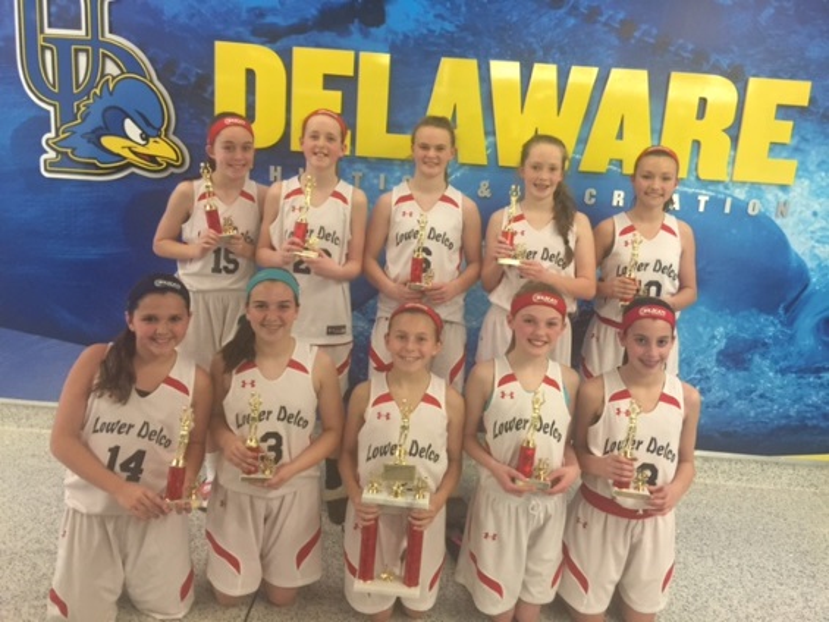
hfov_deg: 61.6
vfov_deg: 48.2
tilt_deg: -12.2
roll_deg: -4.2
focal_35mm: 29
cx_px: 414
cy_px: 311
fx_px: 695
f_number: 2.2
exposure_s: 1/15
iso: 125
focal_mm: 4.15
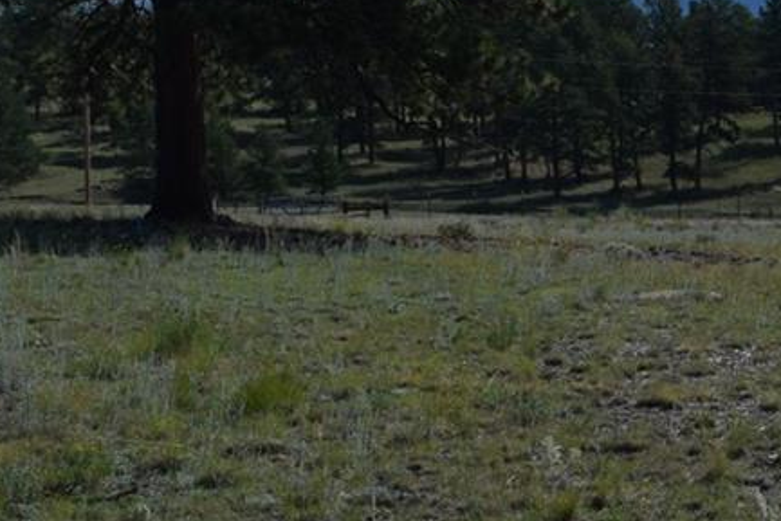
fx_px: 2192
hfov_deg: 18.2
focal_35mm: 101
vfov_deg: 13.6
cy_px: 229
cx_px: 1131
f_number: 10
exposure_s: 1/400
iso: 200
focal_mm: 18
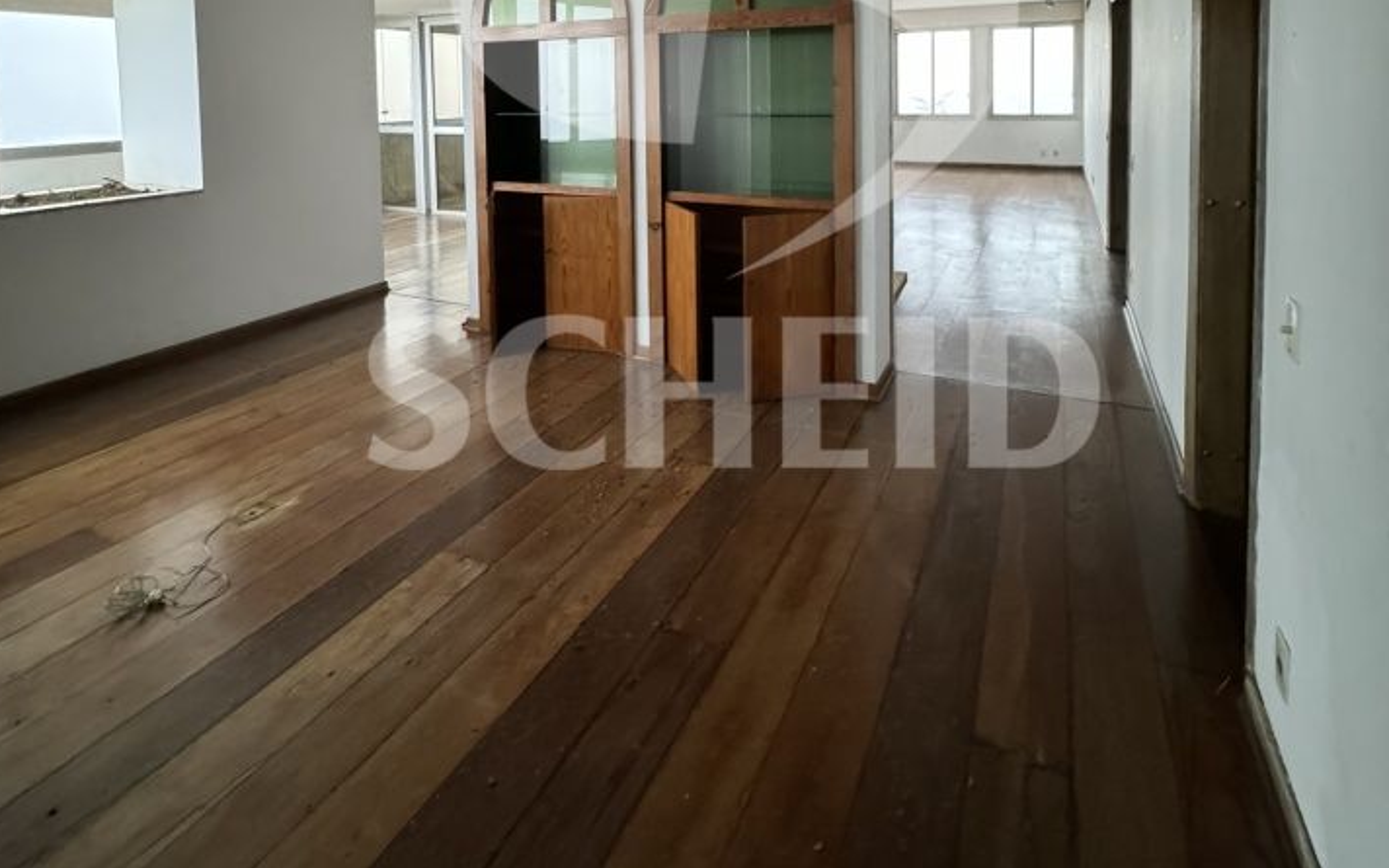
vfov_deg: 53.7
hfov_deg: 85.1
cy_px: 121
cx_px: 689
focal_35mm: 20
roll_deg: +1.9
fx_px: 757
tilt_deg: -2.3
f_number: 2.2
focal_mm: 2.22
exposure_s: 1/55
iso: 1250
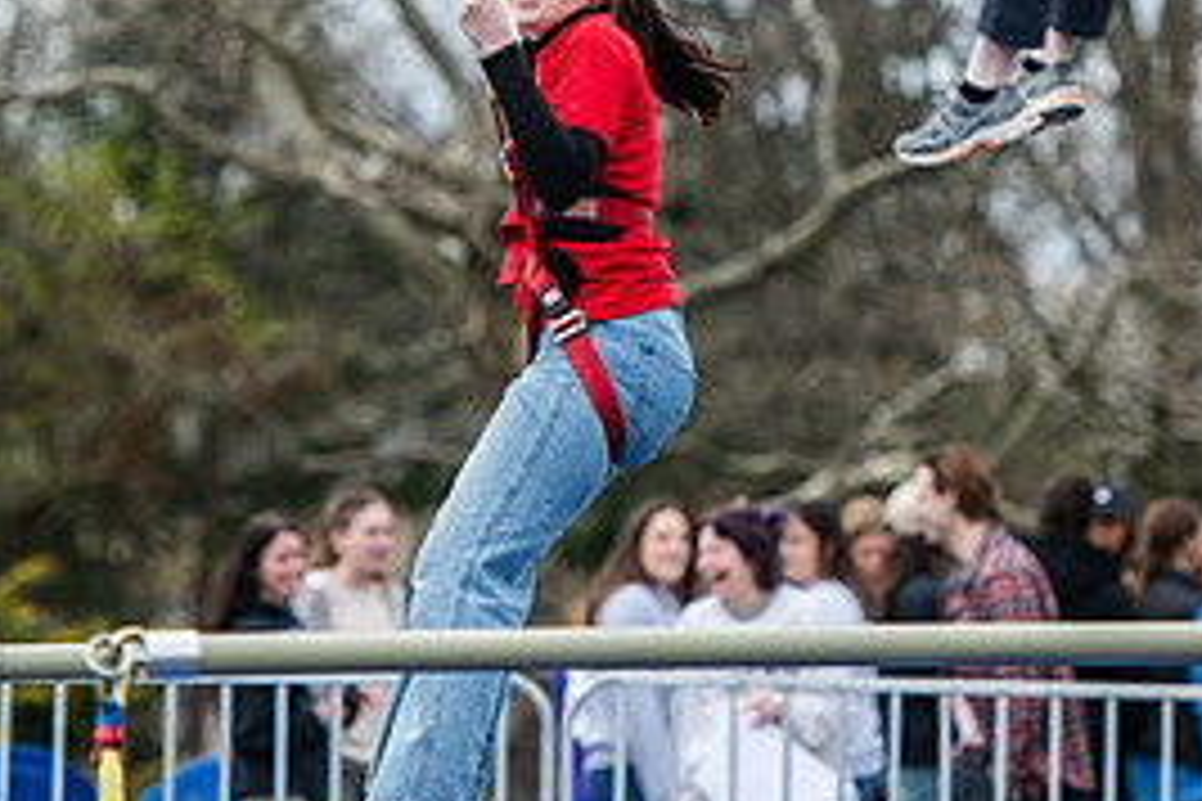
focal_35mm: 348
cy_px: 38
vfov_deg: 3.9
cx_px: 653
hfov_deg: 5.9
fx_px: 11618
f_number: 3.2
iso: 100
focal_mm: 160
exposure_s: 1/640
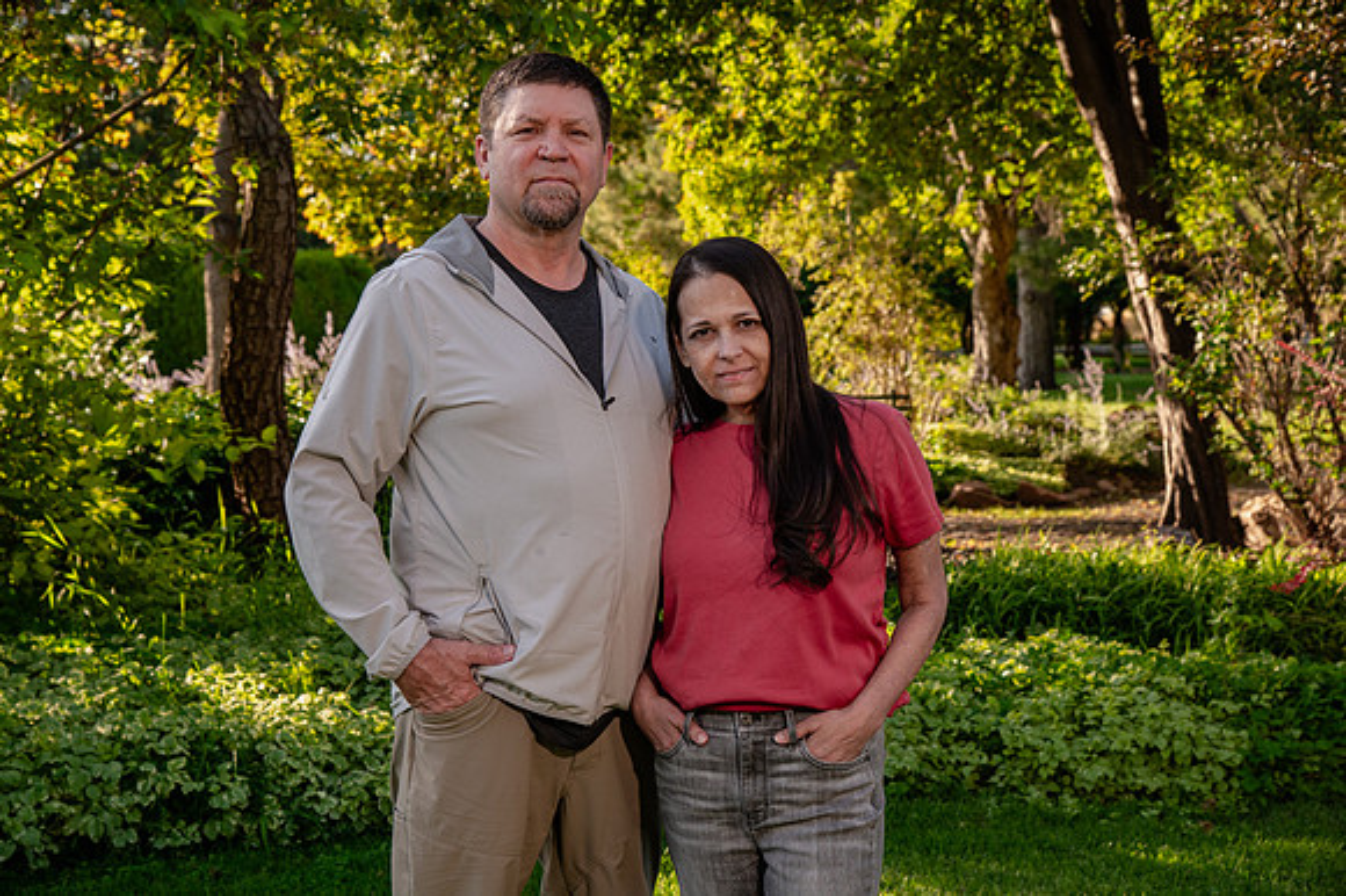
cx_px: 673
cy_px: 448
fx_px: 2616
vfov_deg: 19.4
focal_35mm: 70
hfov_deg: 28.9
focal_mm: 70
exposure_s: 1/250
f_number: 8
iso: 500
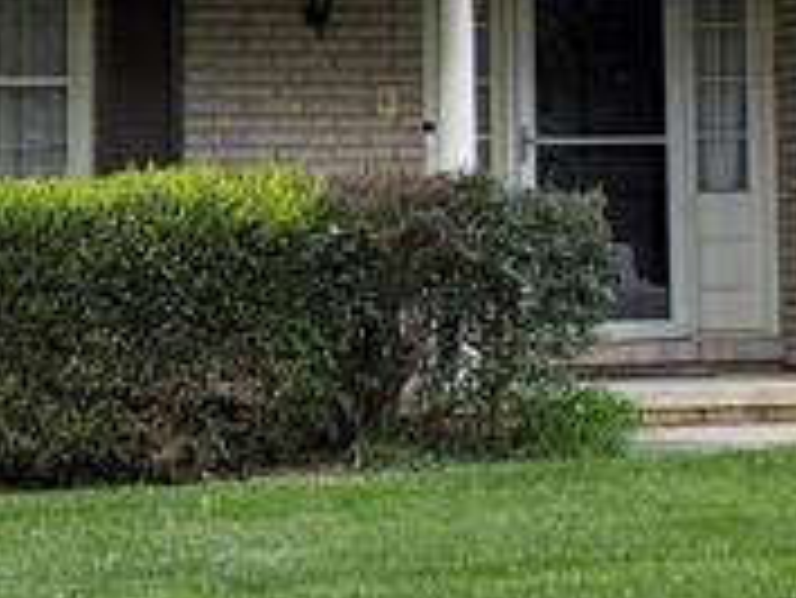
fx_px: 3198
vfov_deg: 10.5
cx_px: 594
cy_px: -112
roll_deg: +1.1
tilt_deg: +6.1
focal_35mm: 139
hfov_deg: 14.1
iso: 100
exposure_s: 1/849
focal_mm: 6.76
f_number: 1.78
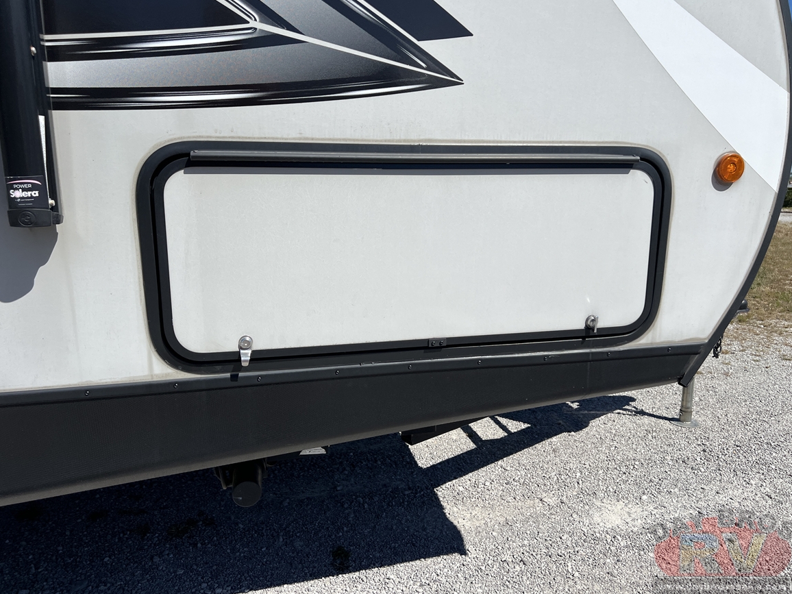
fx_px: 618
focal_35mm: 27
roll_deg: -3.4
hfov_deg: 65.3
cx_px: 390
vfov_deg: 51.3
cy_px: 288
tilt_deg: -9.8
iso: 50
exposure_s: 1/6993
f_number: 1.5
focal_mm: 5.7
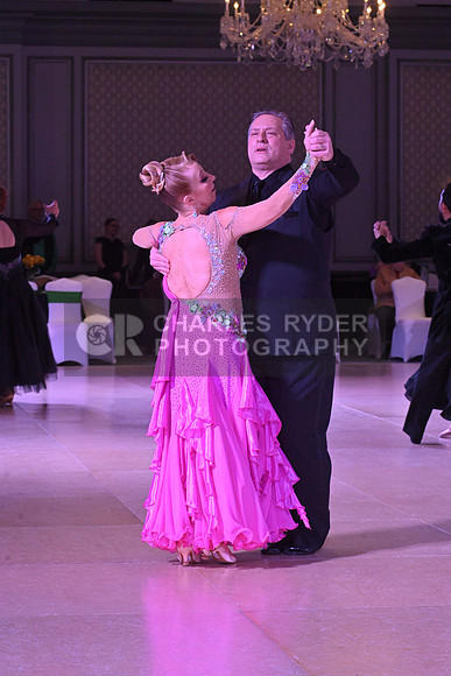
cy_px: 338
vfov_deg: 17.1
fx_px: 2253
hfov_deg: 11.4
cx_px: 226
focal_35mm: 120
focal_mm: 120
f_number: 10
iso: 5000
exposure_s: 1/320
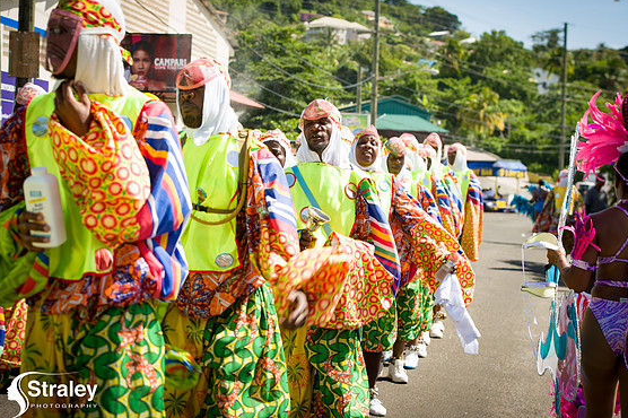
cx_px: 324
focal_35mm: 73
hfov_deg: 27.7
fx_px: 1273
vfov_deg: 18.6
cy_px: 204
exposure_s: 1/200
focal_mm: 70
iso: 100
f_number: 6.3
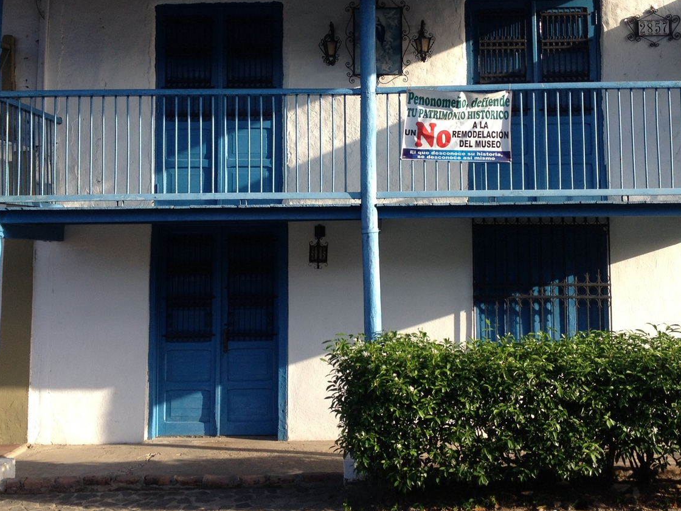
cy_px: 184
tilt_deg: +1.4
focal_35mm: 50
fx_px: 984
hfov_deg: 38.2
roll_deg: +1.0
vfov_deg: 29.0
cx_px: 367
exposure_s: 1/620
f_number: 2.4
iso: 50
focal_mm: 4.28
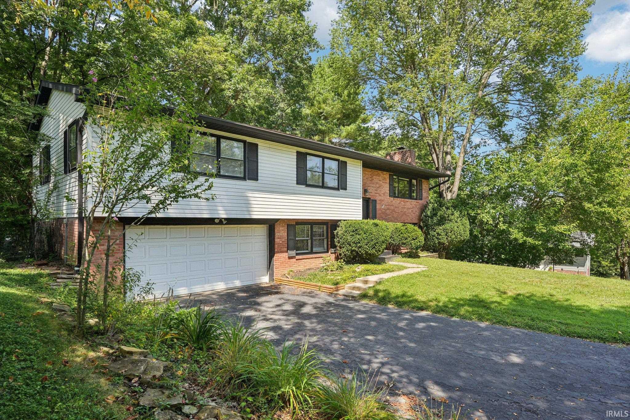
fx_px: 341
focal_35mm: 20
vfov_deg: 63.2
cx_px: 315
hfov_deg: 85.4
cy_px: 210
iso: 100
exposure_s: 1/100
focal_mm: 19.5
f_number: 8
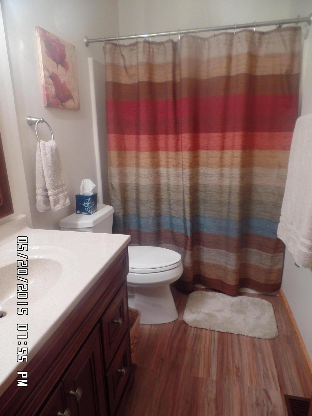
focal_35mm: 23
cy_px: 208
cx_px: 156
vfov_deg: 73.9
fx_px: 276
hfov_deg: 58.9
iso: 200
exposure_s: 1/30
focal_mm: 4.1
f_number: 2.8
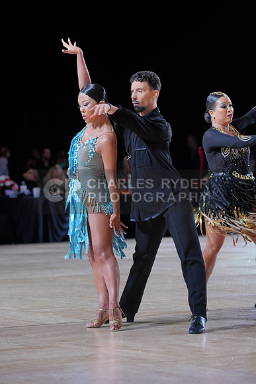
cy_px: 192
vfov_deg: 13.4
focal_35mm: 153
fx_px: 1631
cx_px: 128
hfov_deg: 9.0
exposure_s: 1/400
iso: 800
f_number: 4.5
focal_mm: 153
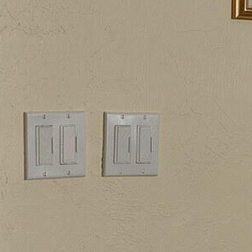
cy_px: 102
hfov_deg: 9.9
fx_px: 1367
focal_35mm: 166
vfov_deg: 10.5
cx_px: 486
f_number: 6.3
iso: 200
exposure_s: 1/125
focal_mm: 21
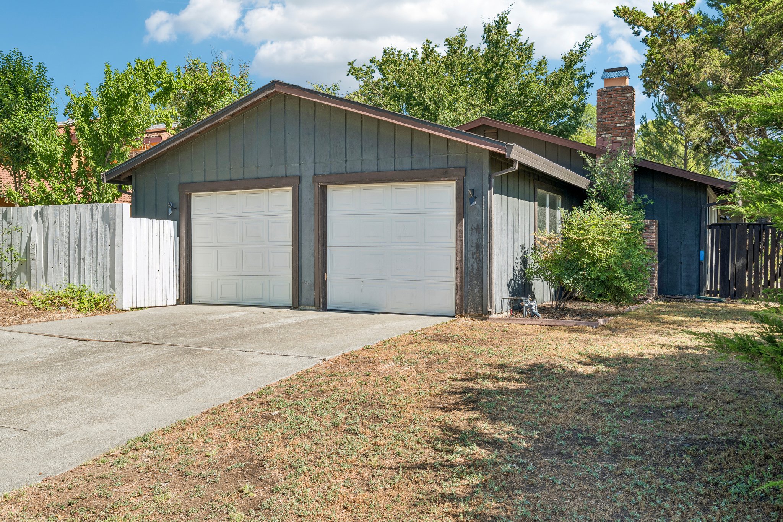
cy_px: 261
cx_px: 392
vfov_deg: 42.3
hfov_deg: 60.3
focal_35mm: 31
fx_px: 674
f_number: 8
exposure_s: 1/60
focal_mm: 31
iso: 100
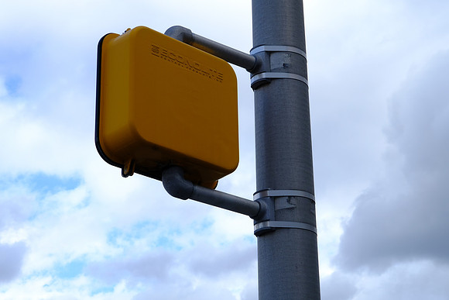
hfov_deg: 24.5
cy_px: 150
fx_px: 1035
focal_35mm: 83
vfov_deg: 16.5
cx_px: 224
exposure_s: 1/85
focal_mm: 55
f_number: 16
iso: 400
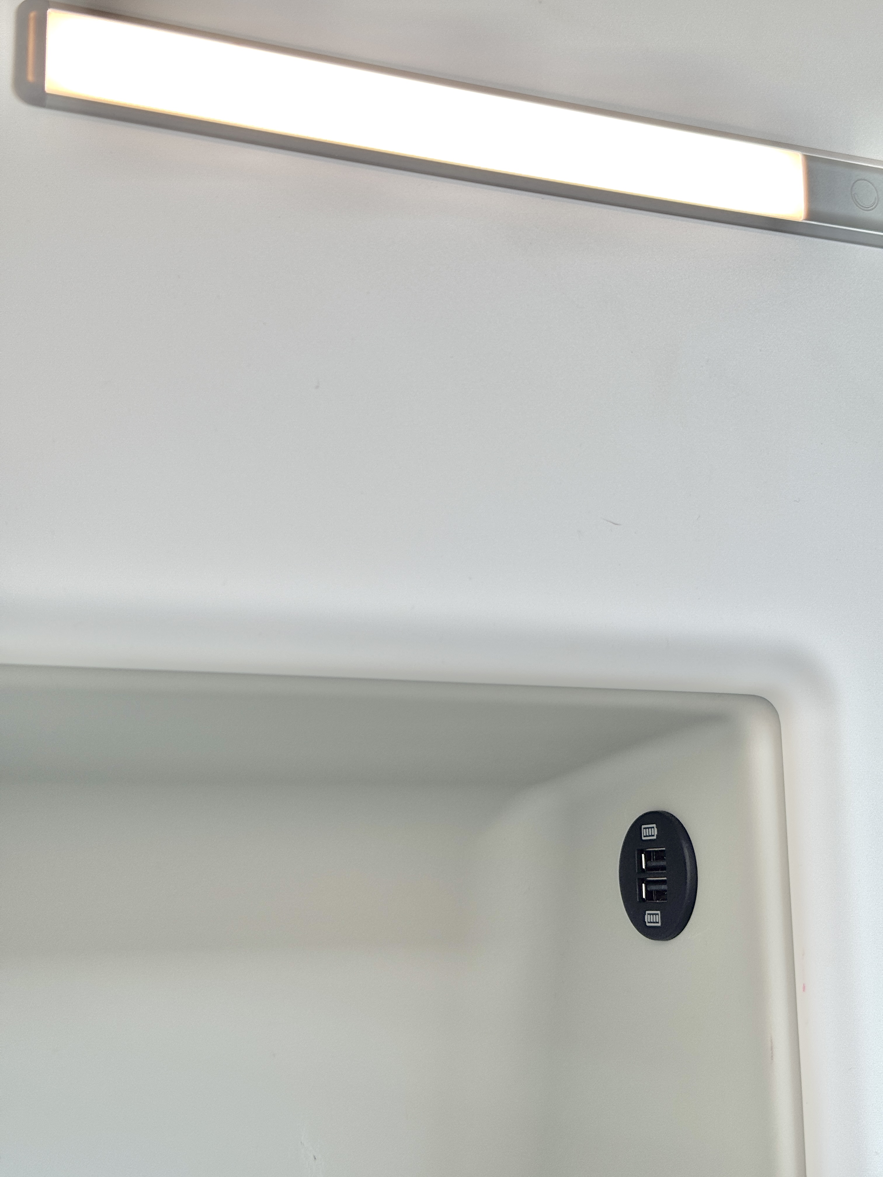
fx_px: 1633
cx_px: 442
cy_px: 588
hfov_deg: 30.3
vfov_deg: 39.7
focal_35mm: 48
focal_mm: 6.76
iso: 100
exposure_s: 1/115
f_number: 1.78
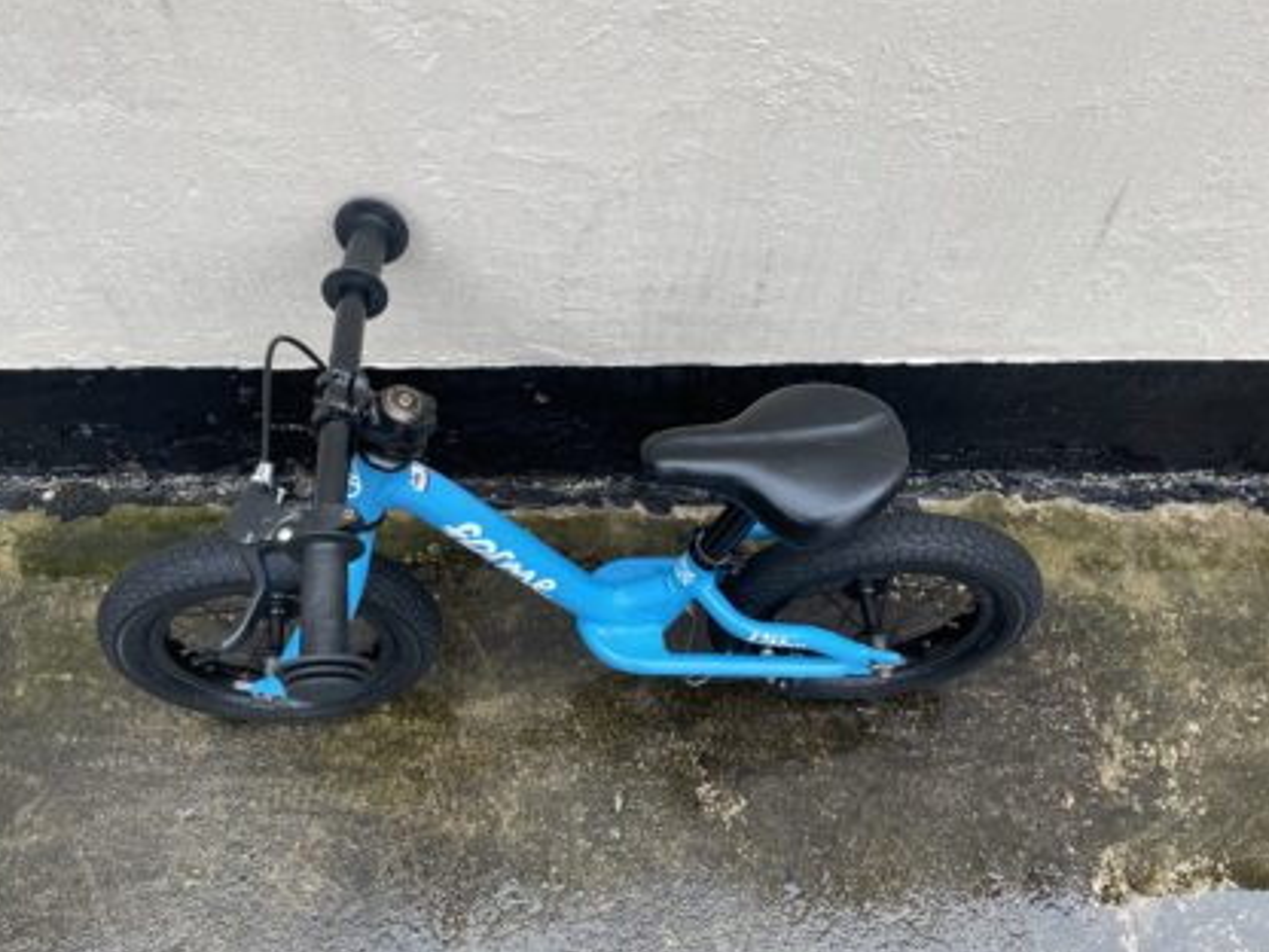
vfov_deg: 46.8
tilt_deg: -59.8
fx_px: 1100
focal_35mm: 30
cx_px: 564
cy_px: 485
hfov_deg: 59.8
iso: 64
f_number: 1.6
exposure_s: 1/121
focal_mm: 4.2
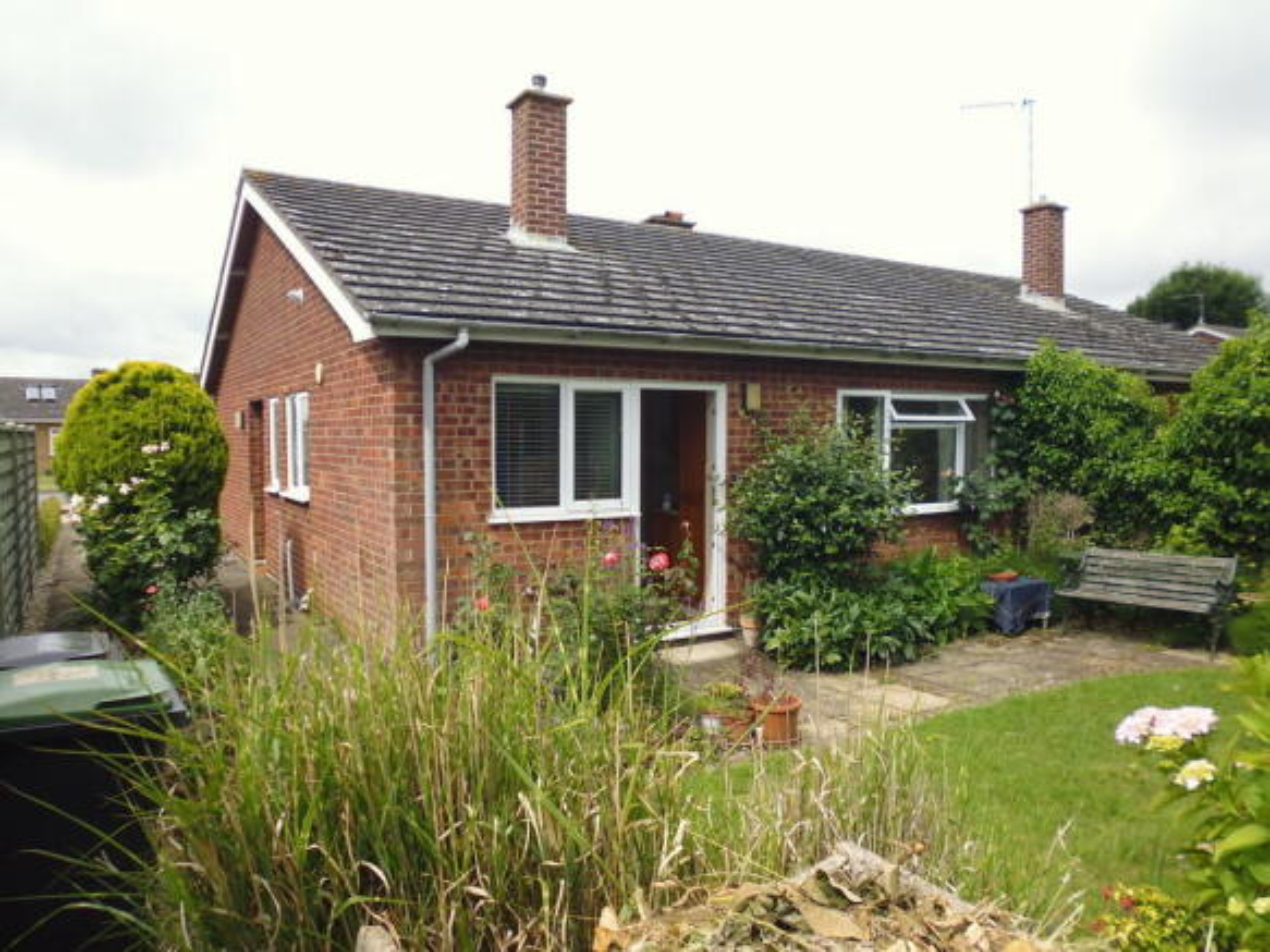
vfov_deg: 56.8
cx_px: 635
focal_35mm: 24
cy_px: 476
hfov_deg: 71.6
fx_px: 880
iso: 100
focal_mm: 4.3
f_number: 9
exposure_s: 1/80
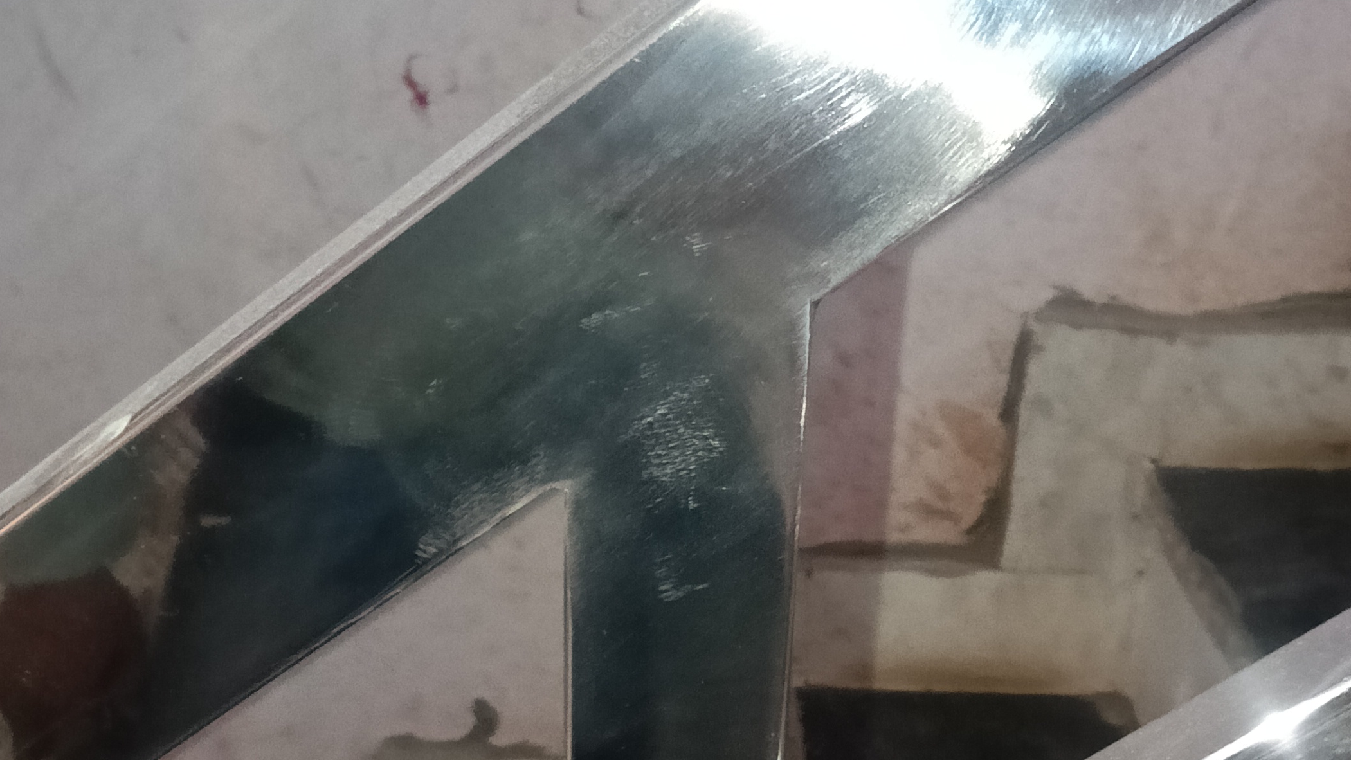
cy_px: 538
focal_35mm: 44
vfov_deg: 26.9
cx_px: 734
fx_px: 1576
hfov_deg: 46.3
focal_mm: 2.79
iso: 1000
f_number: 2
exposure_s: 1/20
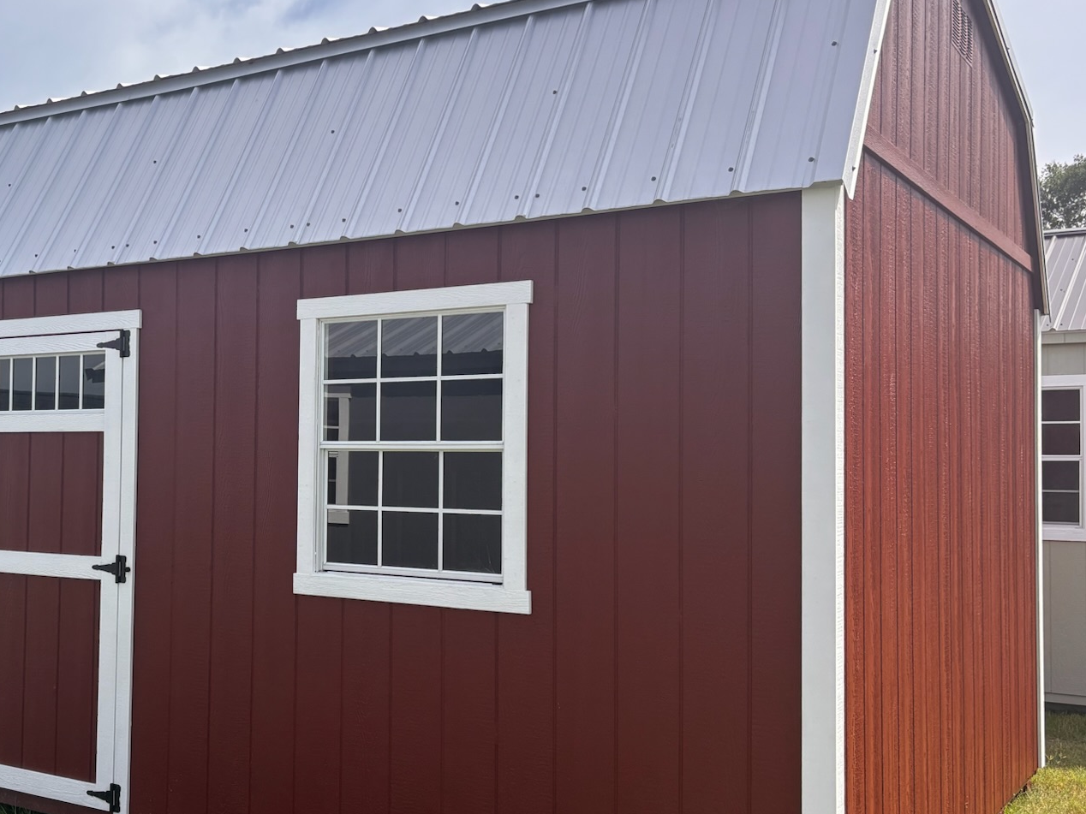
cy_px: 423
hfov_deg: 43.8
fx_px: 1318
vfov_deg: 34.3
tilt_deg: +4.2
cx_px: 320
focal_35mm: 42
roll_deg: -0.9
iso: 50
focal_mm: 5.96
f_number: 1.6
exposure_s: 1/2933
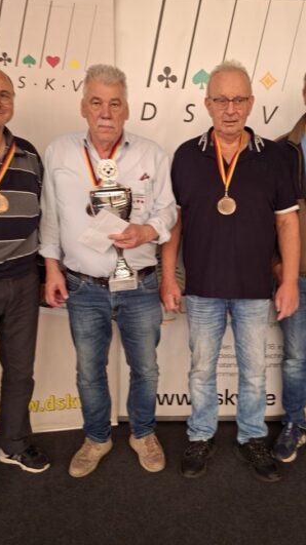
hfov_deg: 34.1
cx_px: 216
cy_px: 272
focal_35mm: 34
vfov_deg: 58.1
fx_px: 491
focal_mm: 5.54
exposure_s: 1/25
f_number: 1.8
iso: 320
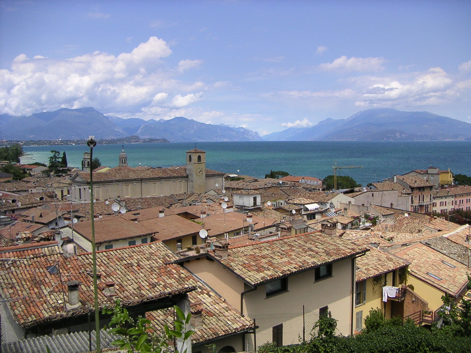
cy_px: 176
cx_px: 236
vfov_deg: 38.7
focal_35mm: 37
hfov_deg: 50.1
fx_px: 503
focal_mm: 4.8
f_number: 6.7
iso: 64
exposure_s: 1/250
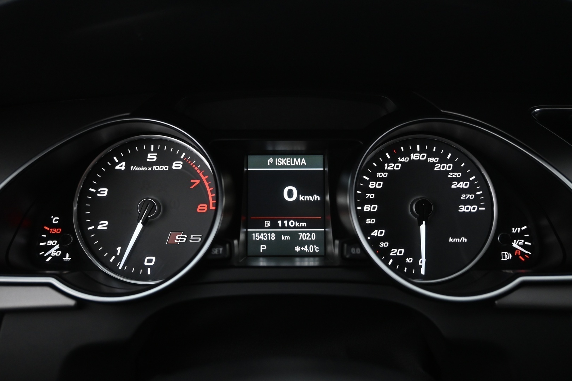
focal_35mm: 32
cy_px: 190
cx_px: 286
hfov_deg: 59.5
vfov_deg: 41.7
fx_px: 500
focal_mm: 21
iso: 2000
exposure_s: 1/40
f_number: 4
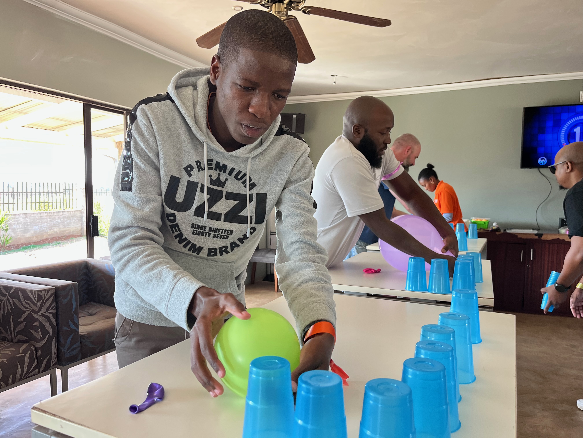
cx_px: 292
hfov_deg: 67.3
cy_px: 219
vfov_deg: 53.1
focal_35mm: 26
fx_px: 438
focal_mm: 5.1
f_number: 1.6
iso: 125
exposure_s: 1/111
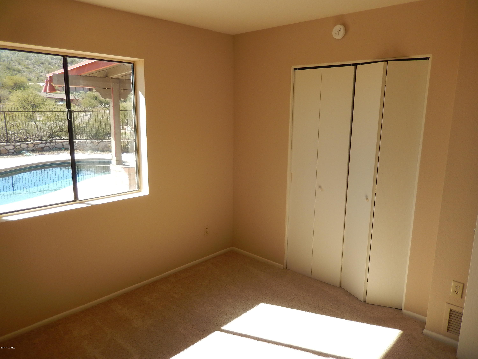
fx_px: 345
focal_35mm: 25
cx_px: 239
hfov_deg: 69.4
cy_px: 180
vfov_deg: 54.9
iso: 125
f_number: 3.4
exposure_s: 1/320
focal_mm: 4.5
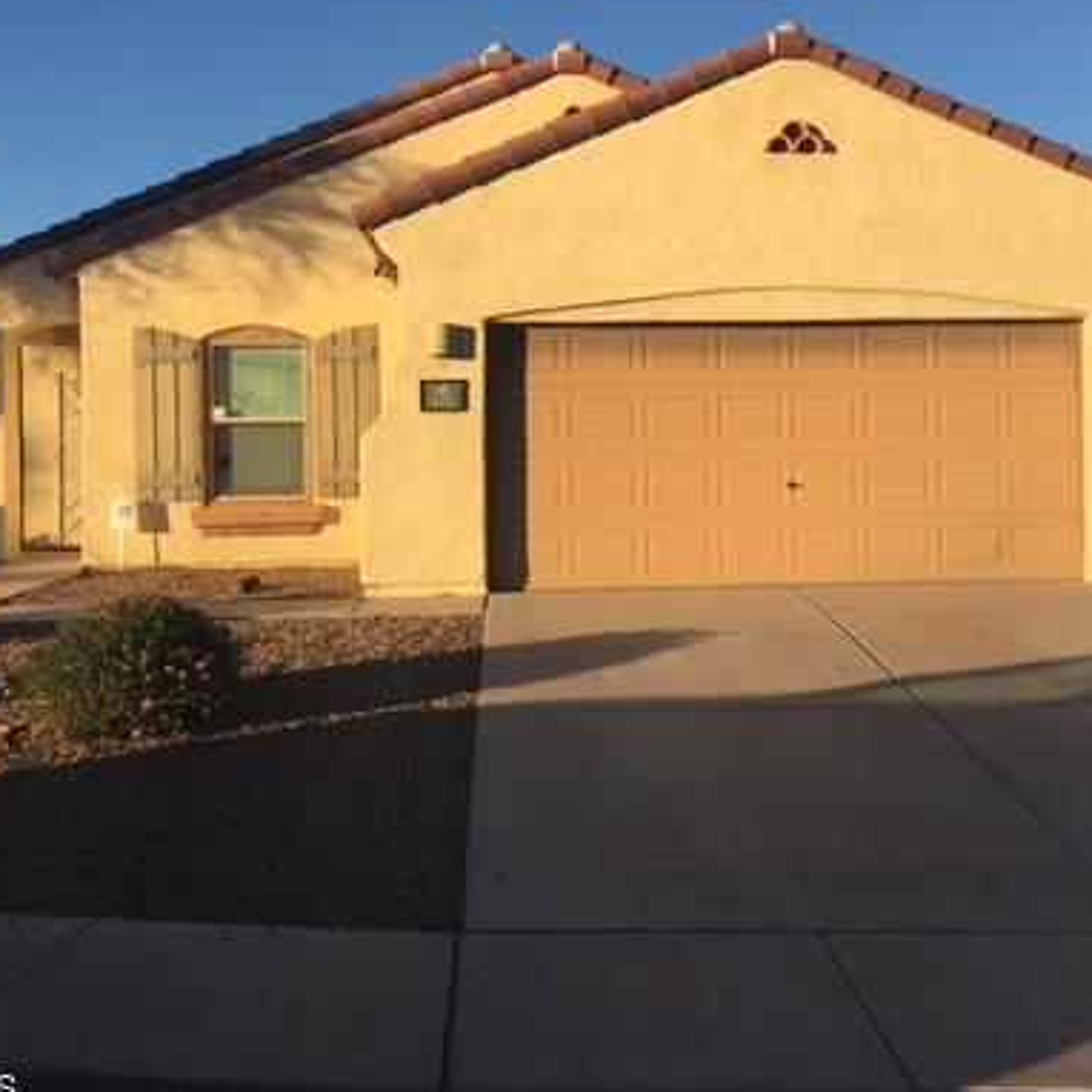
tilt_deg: +2.5
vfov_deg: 39.1
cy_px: 460
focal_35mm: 43
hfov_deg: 39.0
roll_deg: +0.5
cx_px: 649
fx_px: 1535
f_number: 2.2
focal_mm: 4.15
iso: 25
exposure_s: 1/1221
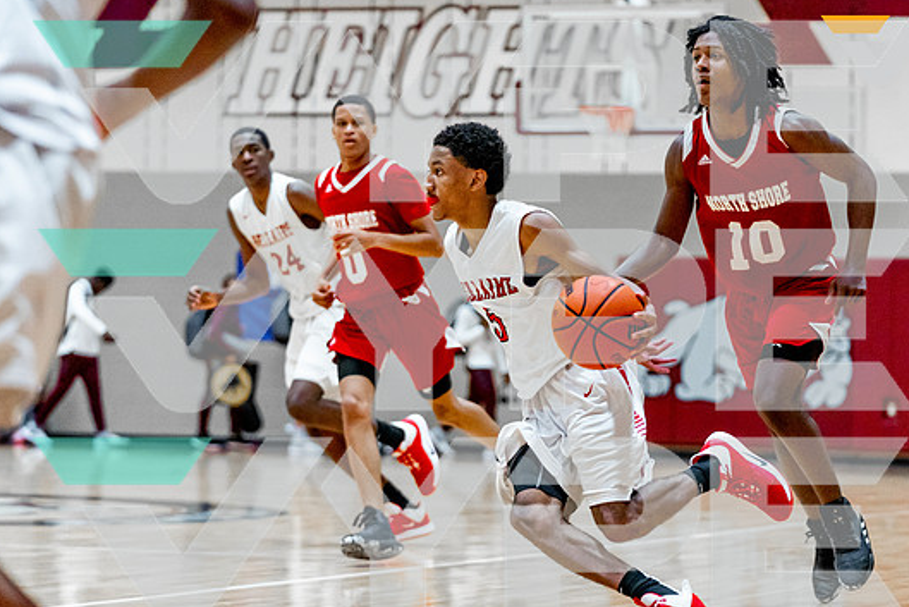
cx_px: 513
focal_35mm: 134
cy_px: 386
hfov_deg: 15.3
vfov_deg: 10.2
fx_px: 3384
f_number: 2.8
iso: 2000
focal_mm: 95
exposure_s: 1/1250
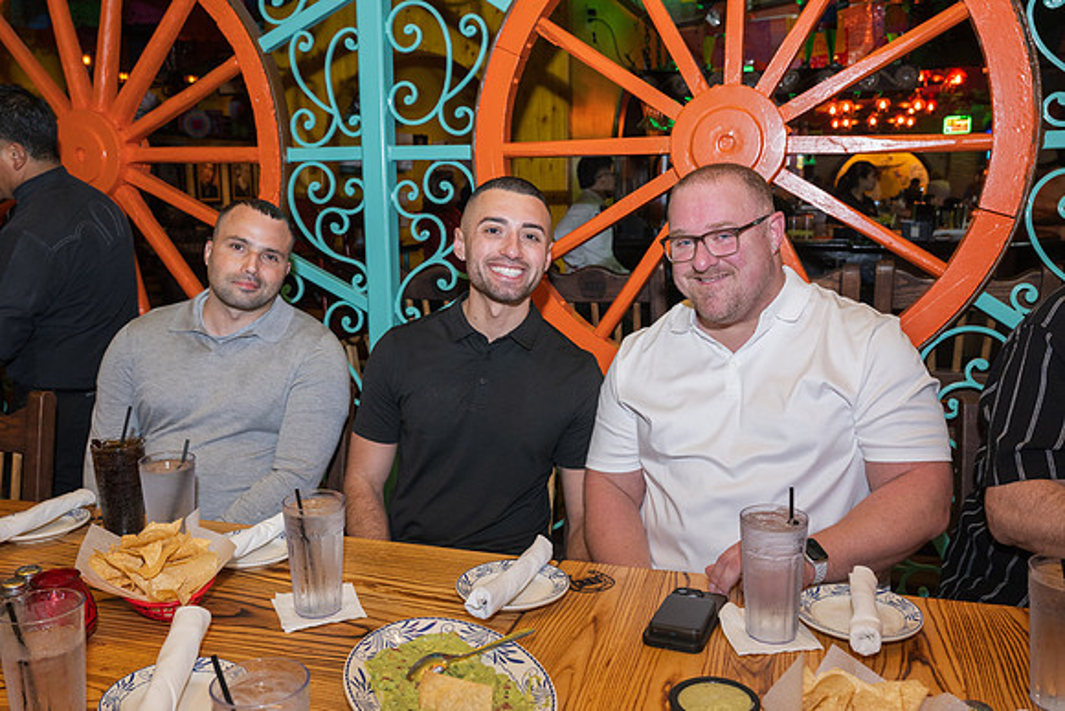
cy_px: 356
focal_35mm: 32
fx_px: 940
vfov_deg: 41.4
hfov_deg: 59.1
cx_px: 532
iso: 1000
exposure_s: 1/100
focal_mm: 31
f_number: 6.3
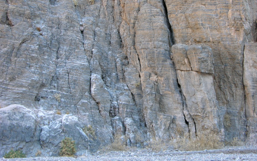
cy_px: 61
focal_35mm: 58
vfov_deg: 22.3
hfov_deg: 35.1
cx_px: 138
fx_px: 406
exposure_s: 1/38.2
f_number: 3.4
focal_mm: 12.7
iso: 50
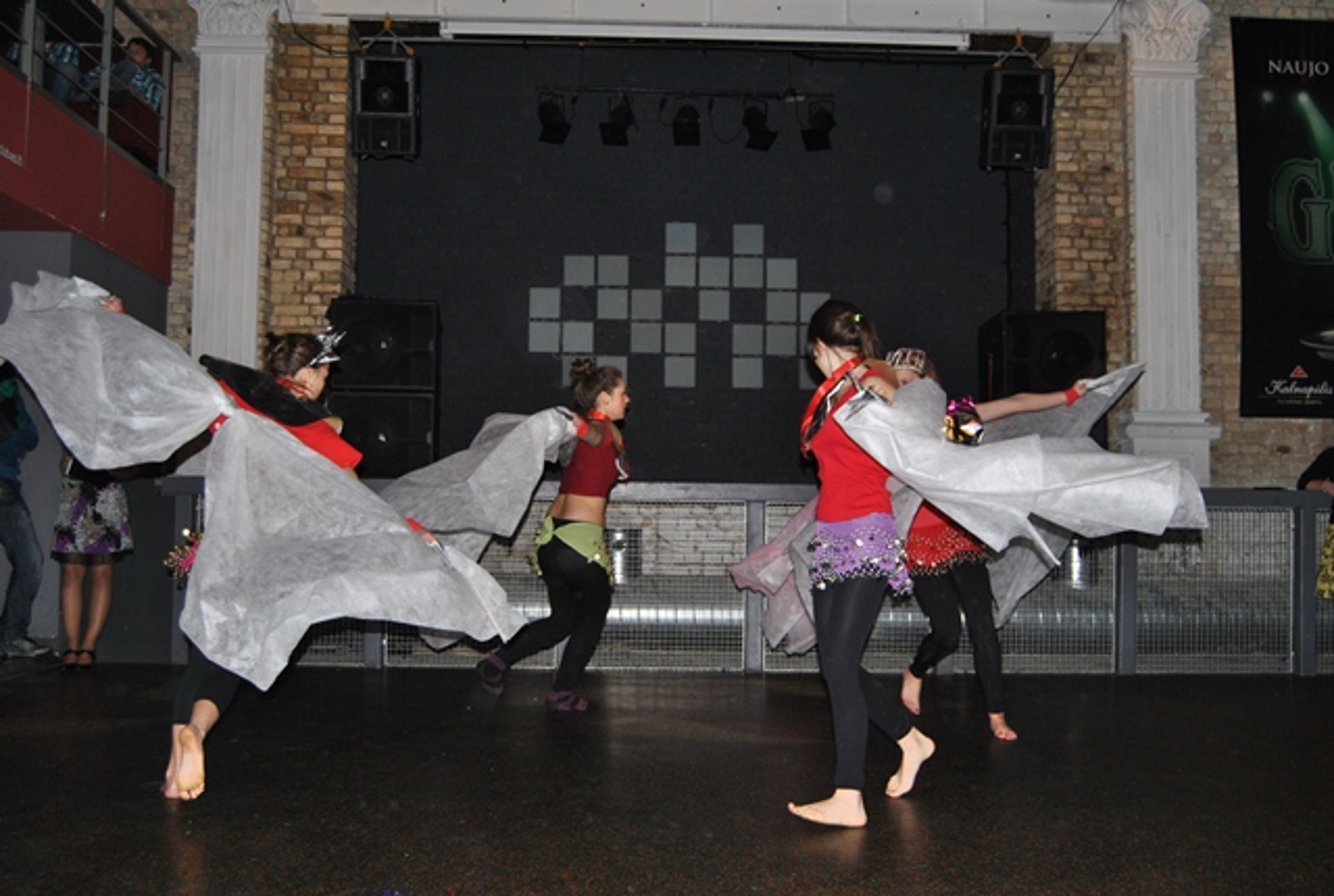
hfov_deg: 53.0
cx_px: 667
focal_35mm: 36
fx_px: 1337
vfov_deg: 37.1
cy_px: 448
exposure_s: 1/60
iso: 200
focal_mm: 24
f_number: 3.8
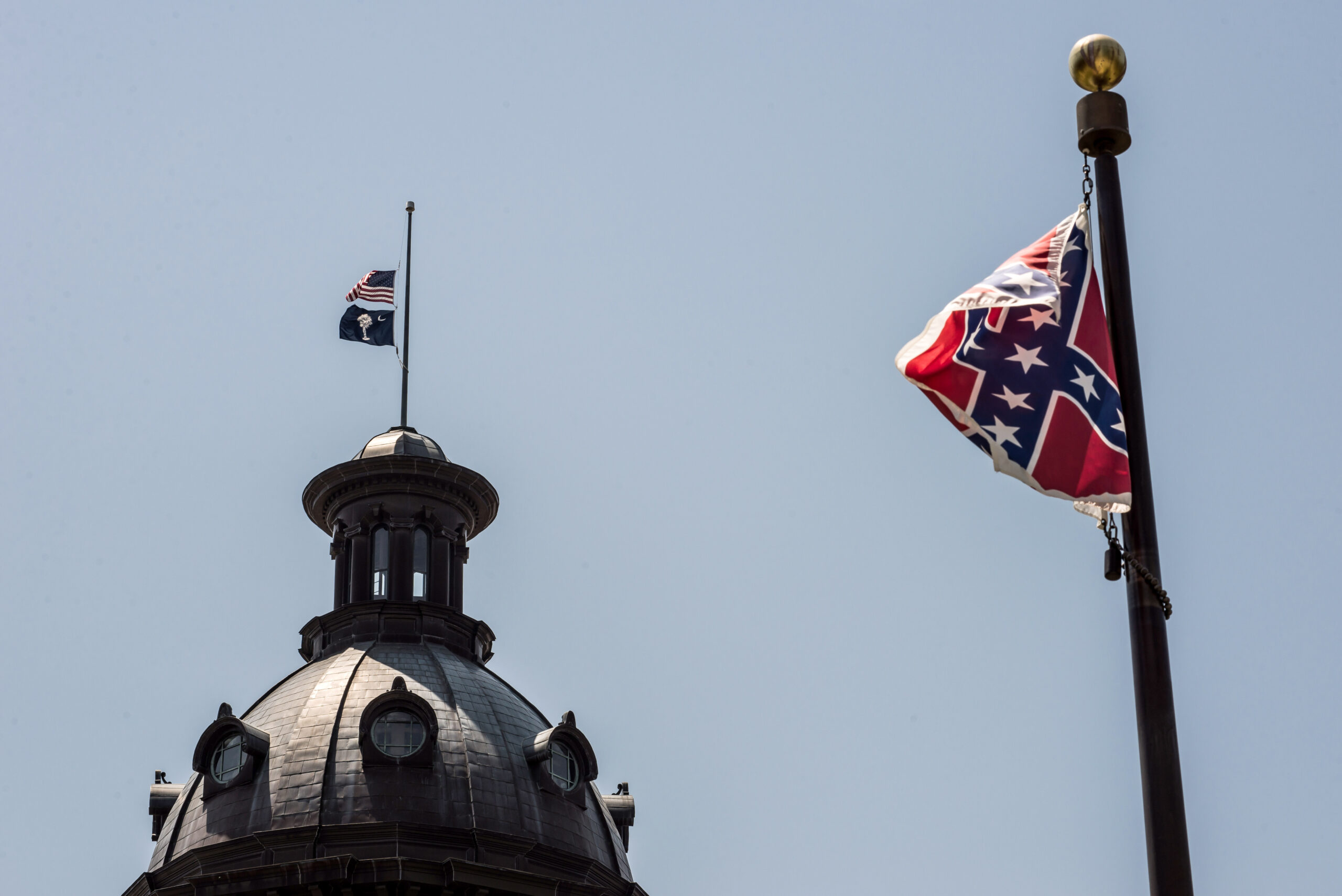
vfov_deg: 13.7
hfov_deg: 20.4
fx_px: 3729
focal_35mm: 100
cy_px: 448
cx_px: 671
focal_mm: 100
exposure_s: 1/400
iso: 50
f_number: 13
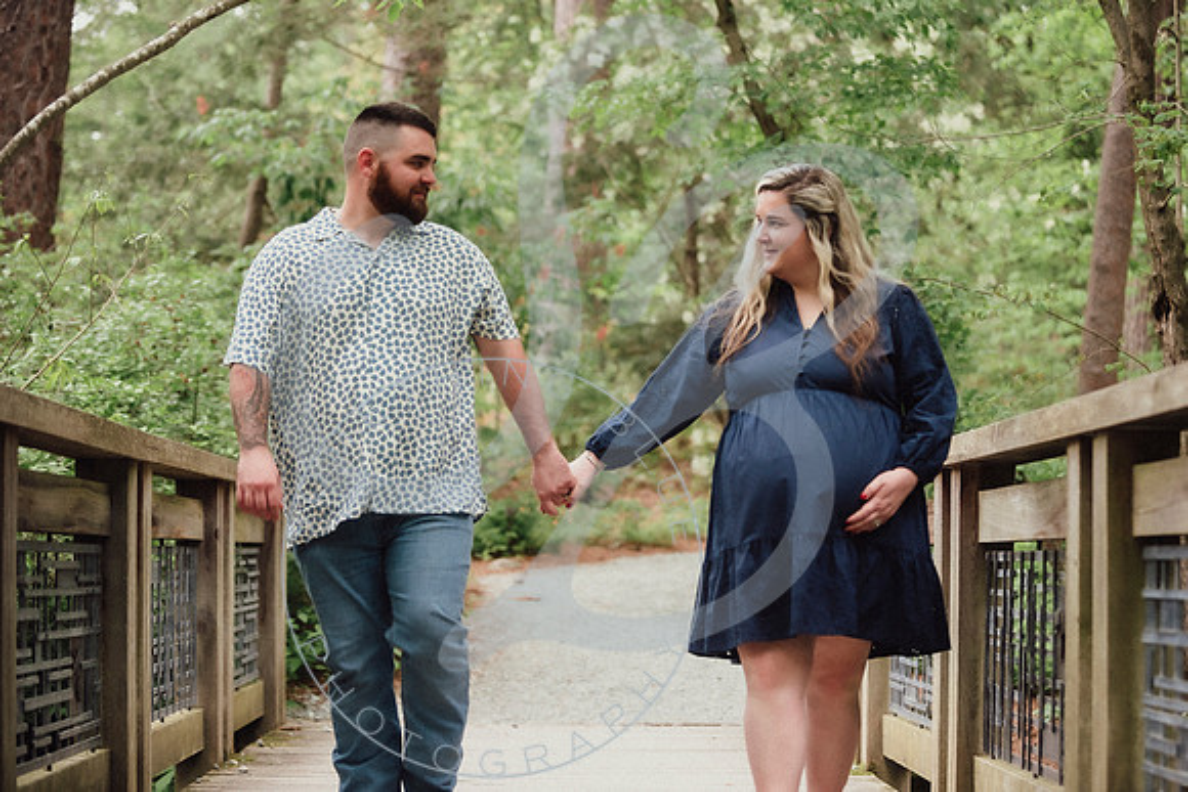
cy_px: 396
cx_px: 662
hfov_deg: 25.6
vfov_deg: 17.2
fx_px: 2616
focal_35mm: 79
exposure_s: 1/320
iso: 400
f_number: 2.8
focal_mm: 70
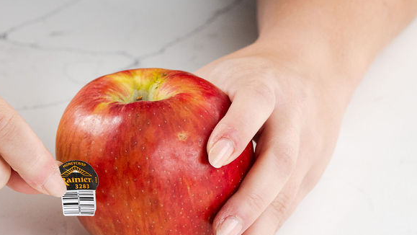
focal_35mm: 250
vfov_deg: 4.9
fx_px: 2765
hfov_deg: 8.6
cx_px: 107
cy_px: 198
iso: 800
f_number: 8
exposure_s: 1/200
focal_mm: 135
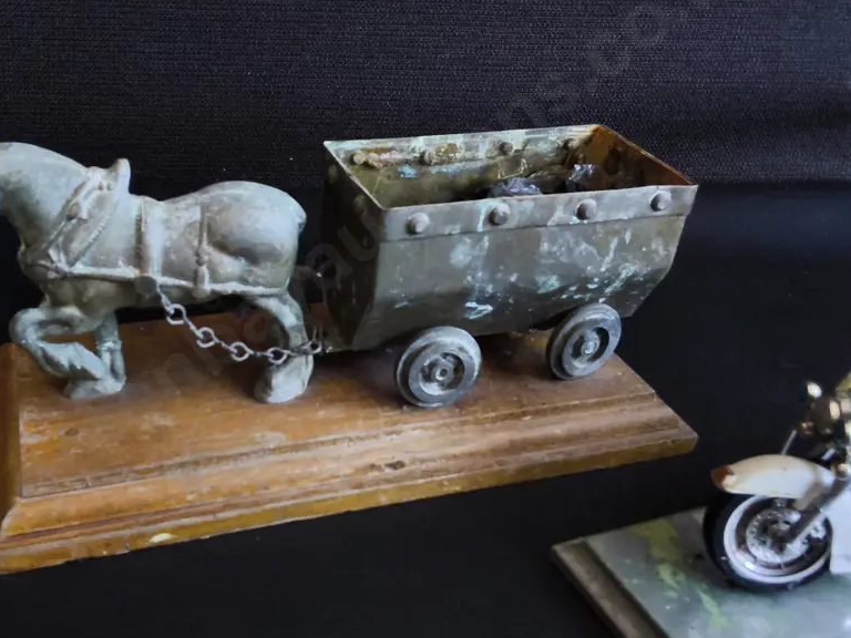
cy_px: 286
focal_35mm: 36
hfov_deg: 50.6
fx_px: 885
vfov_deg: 39.6
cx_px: 298
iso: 250
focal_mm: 2.87
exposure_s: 1/100
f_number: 2
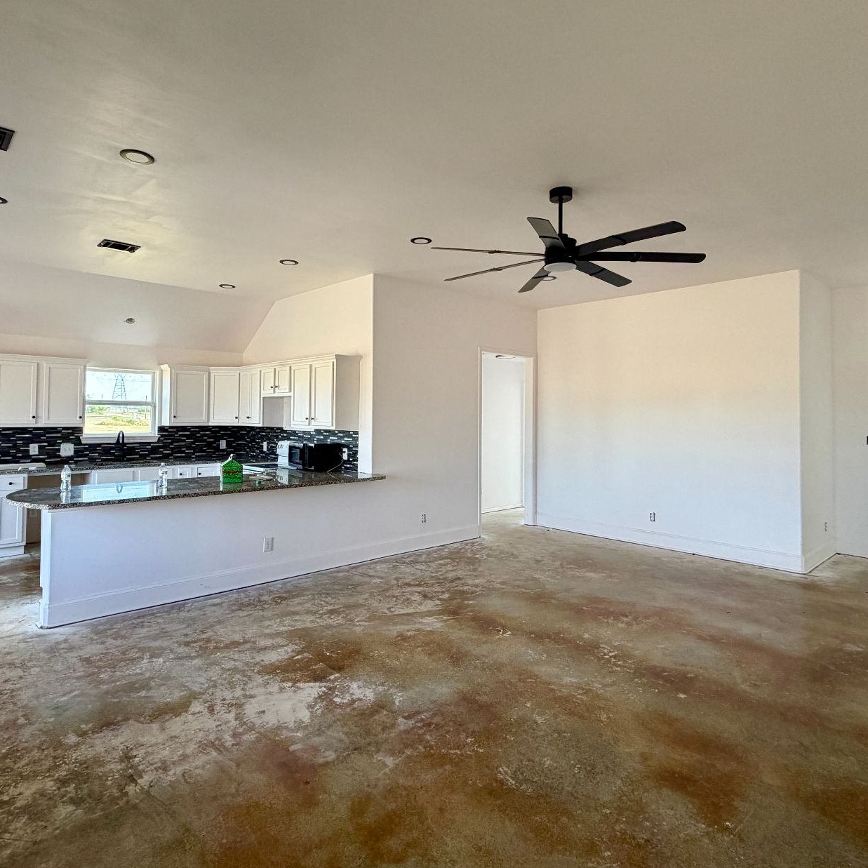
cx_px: 424
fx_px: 567
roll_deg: +0.4
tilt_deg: +1.8
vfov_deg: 74.7
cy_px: 403
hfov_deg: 74.8
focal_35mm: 20
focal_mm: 2.22
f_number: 2.2
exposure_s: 1/121
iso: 160
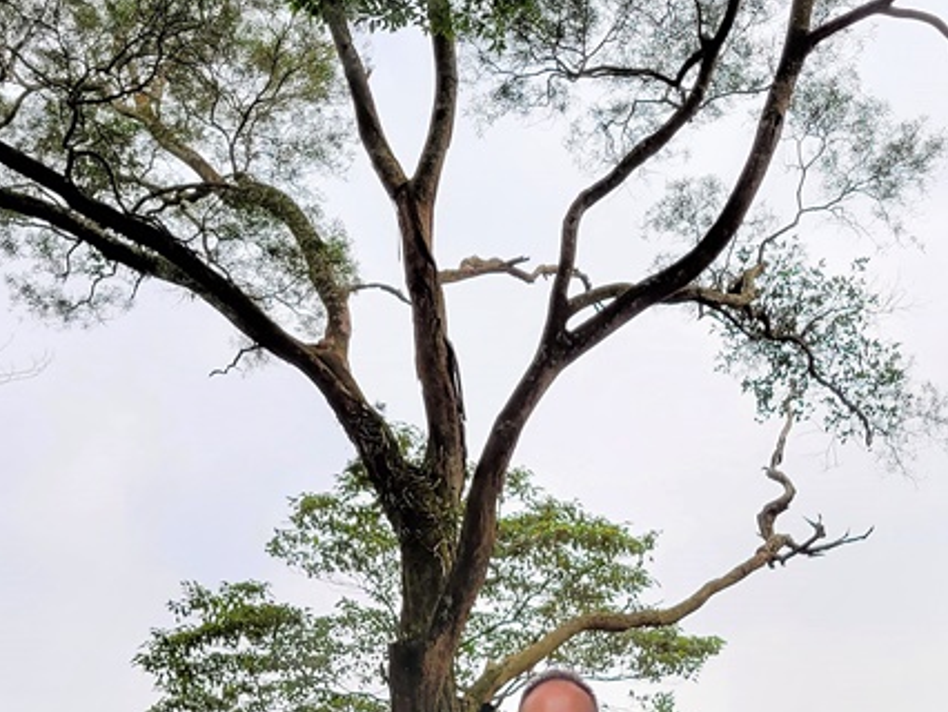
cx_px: 532
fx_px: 1671
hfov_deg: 31.6
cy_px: 736
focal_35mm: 61
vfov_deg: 22.9
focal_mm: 5.4
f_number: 1.8
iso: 40
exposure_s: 1/120
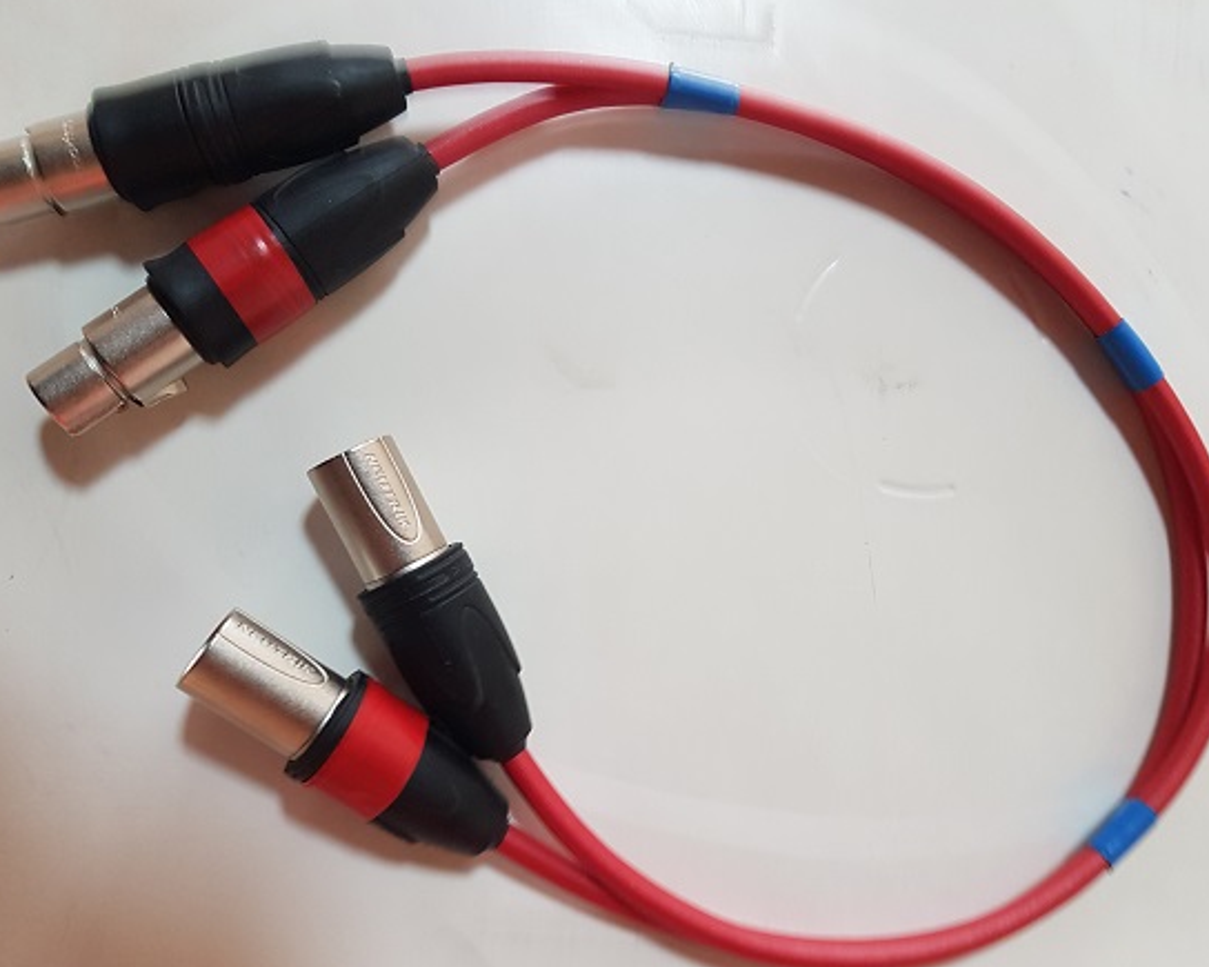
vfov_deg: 51.5
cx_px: 642
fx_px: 1002
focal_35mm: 28
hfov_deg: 62.2
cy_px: 489
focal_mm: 4.2
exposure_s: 1/33
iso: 160
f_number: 1.7
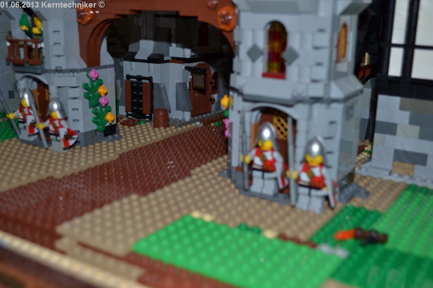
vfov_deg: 30.8
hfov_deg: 45.0
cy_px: 144
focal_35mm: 44
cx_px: 216
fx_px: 523
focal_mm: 29
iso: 400
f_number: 4.5
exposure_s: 1/30
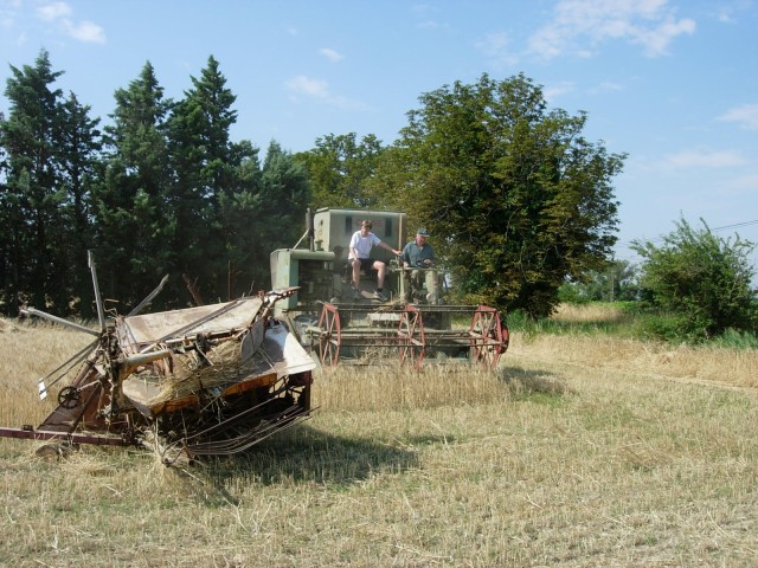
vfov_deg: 37.7
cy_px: 284
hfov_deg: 49.0
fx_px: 832
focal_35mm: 38
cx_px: 379
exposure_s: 1/558
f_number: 4.8
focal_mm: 7.8
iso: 64
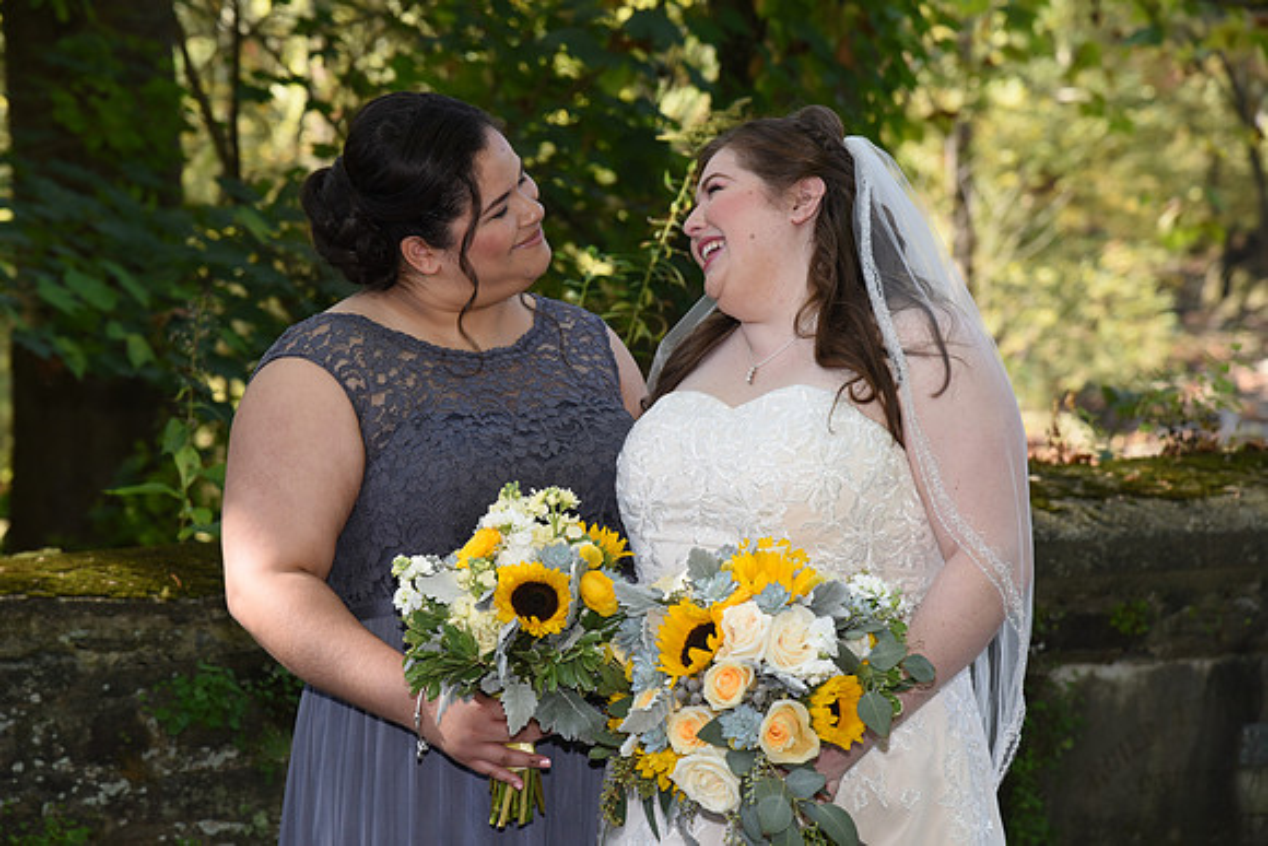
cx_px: 634
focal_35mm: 120
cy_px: 423
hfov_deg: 17.1
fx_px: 4227
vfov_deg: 11.4
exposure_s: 1/200
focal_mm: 120
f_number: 6.3
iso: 640
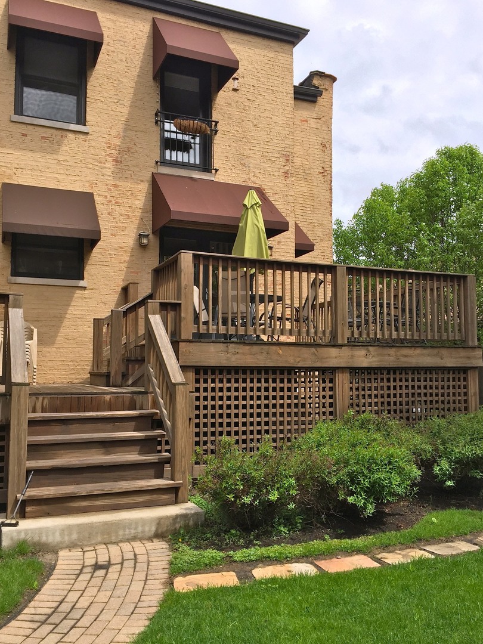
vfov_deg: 61.7
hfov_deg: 48.2
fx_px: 540
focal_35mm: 29
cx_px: 242
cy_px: 322
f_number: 2.2
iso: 32
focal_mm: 4.15
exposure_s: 1/2198
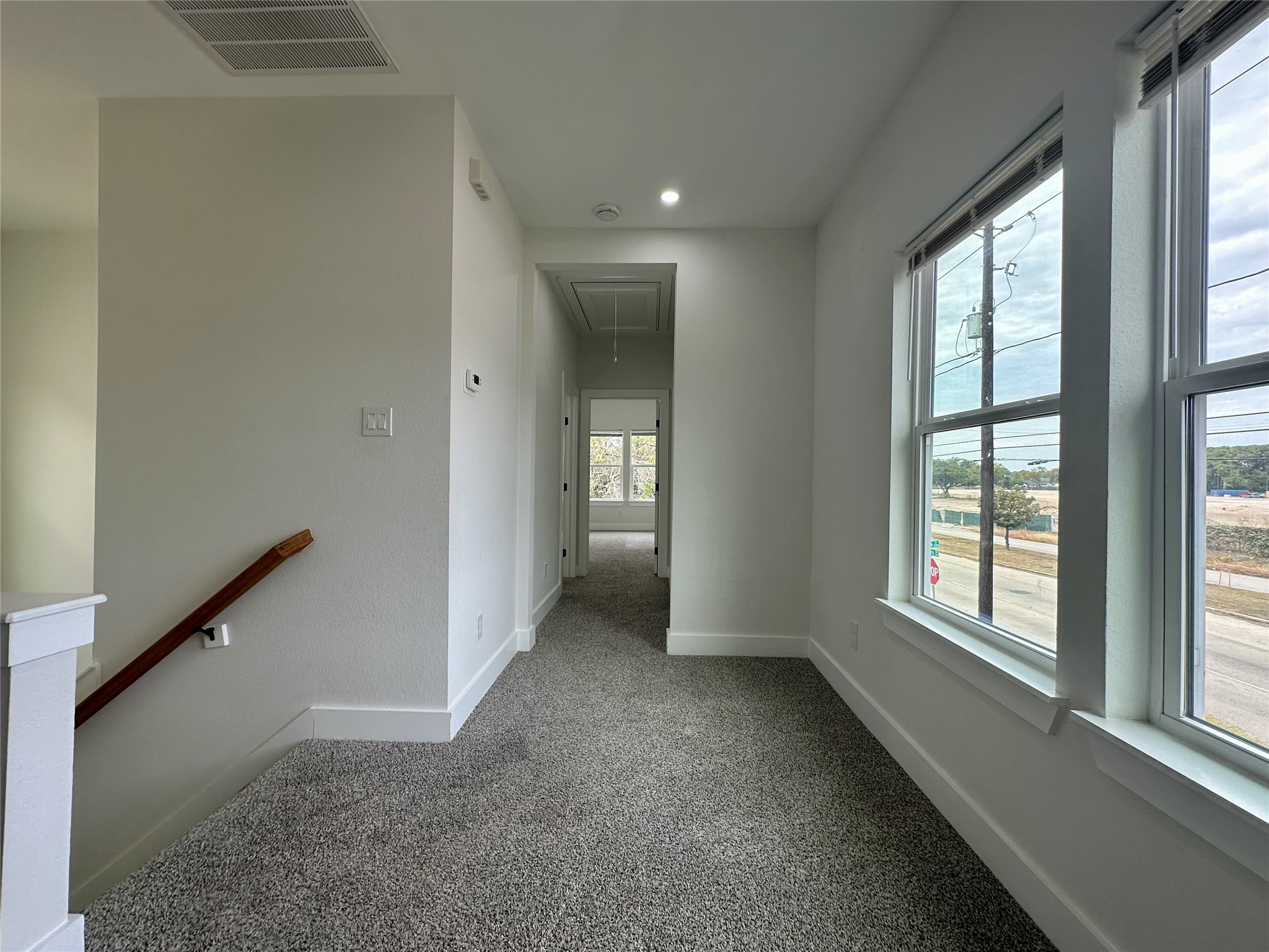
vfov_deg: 85.7
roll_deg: -1.2
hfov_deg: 102.1
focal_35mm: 14
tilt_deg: +0.2
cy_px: 476
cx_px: 634
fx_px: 513
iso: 40
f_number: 2.2
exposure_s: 1/132
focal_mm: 2.22
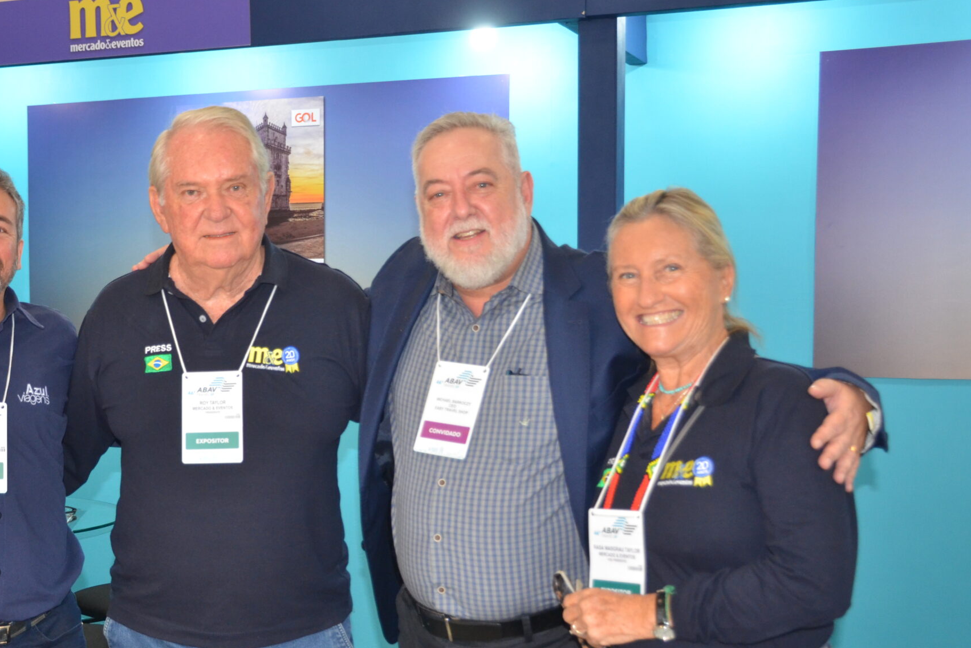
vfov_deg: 25.0
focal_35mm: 54
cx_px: 277
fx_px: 1457
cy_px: 394
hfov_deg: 36.2
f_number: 3.8
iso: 800
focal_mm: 24
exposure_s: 1/60
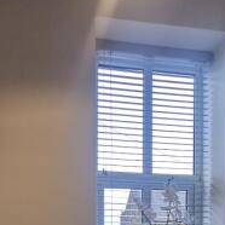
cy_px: 256
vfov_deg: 31.4
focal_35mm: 47
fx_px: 346
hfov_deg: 36.0
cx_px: 120
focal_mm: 2.26
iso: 125
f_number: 2.2
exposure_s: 1/100
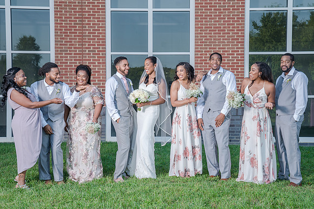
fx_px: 516
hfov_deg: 33.9
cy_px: 102
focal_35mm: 59
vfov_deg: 23.0
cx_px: 165
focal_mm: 56
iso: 200
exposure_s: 1/200
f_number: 5.6
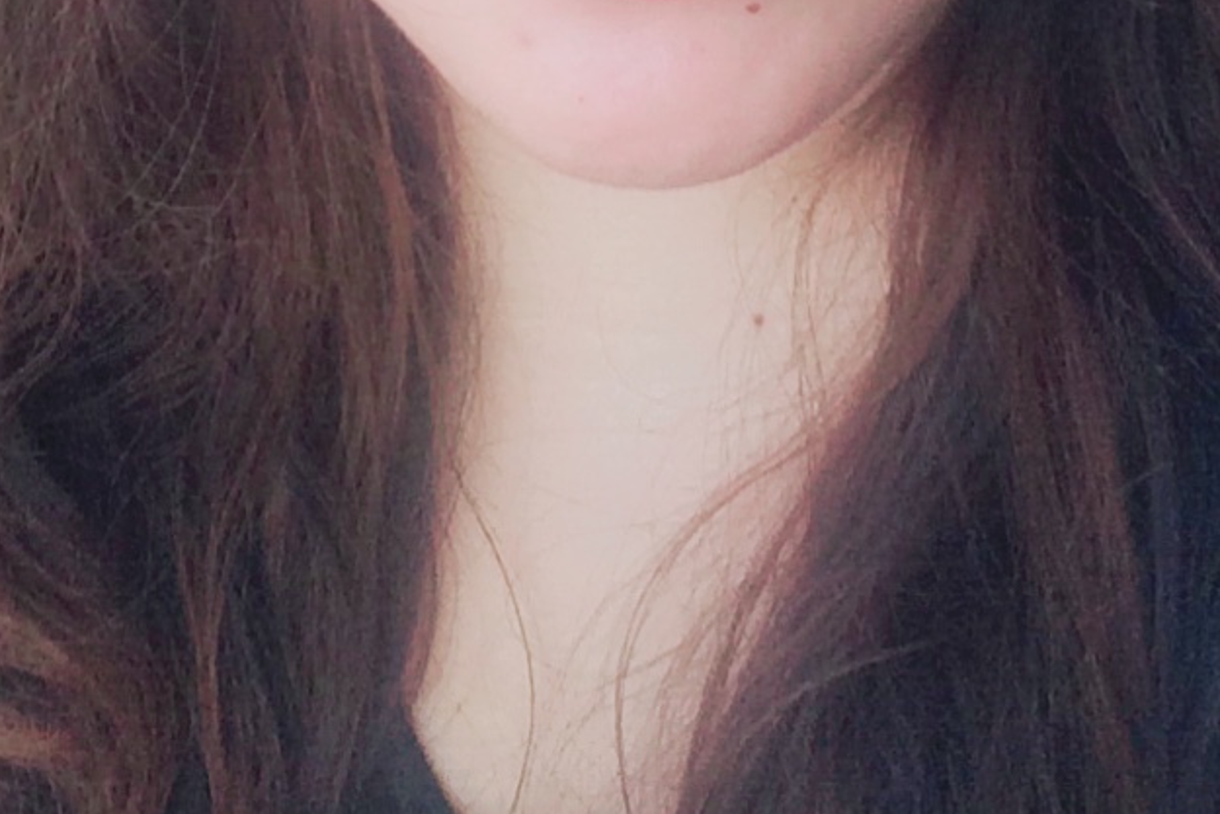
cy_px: -418
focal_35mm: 66
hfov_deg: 30.5
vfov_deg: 18.3
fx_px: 2237
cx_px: 615
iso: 64
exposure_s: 1/120
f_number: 2.4
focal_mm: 2.15
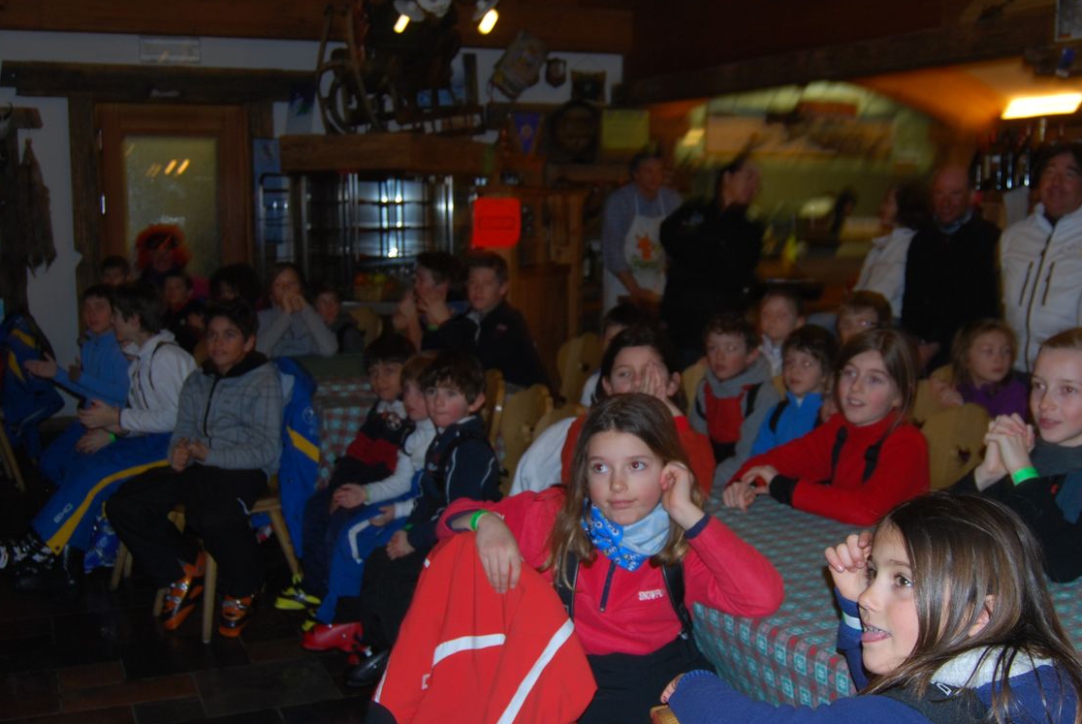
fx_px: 1294
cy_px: 414
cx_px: 592
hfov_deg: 45.3
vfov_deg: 31.2
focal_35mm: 43
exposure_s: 1/60
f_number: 3.8
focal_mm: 20
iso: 200
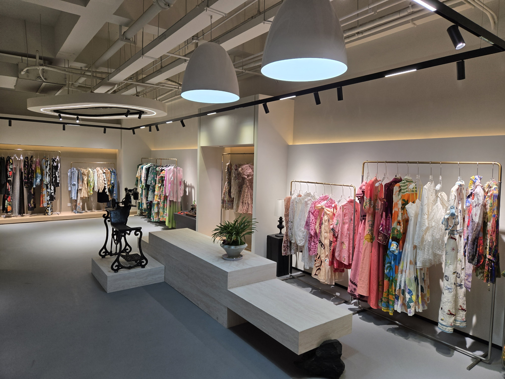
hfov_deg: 73.9
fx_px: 336
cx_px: 252
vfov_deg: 58.9
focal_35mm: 23
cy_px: 190
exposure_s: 1/180
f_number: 1.8
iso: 100
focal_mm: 5.4
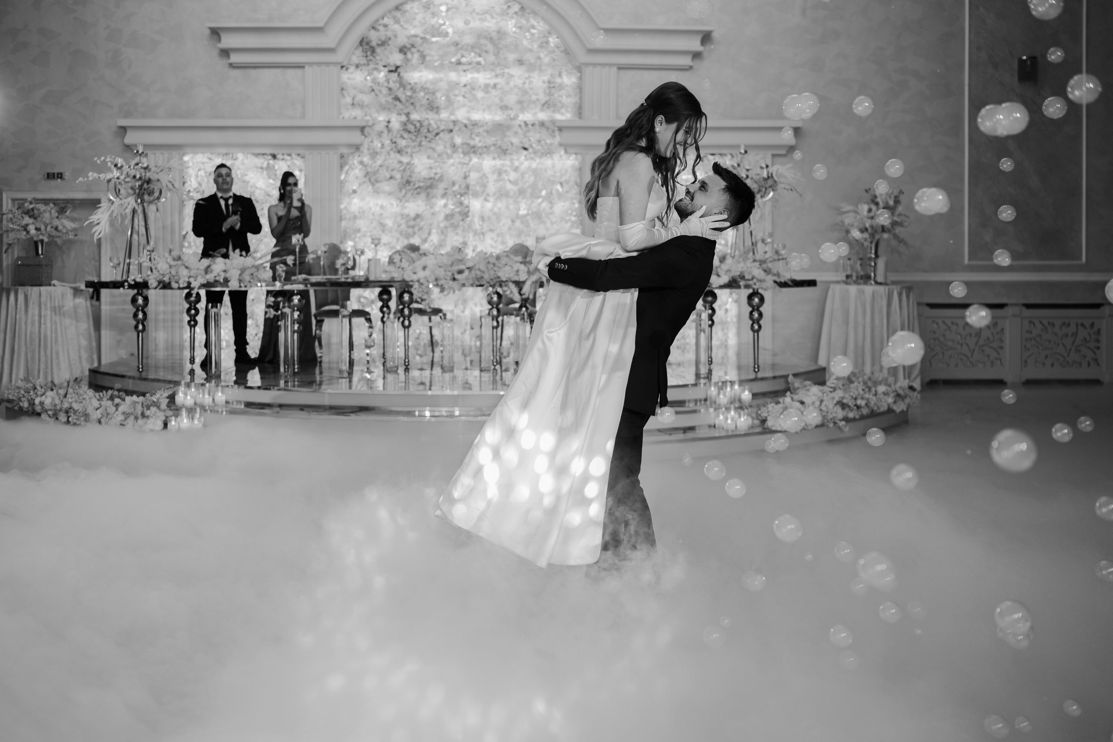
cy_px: 371
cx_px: 556
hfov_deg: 54.4
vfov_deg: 37.9
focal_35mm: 35
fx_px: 1082
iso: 500
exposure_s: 1/200
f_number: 2
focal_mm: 35
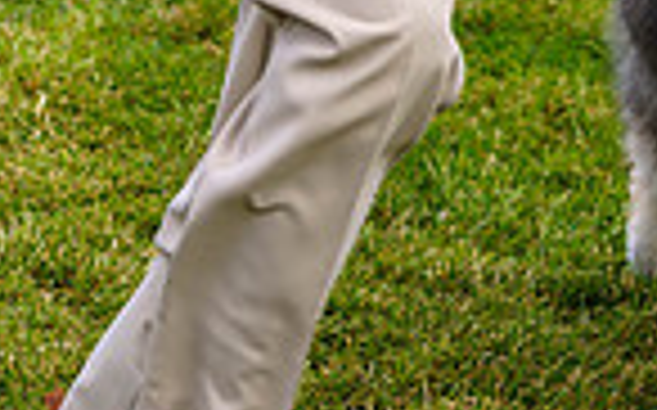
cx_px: 720
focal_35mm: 345
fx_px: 6173
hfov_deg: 6.1
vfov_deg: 3.8
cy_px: -345
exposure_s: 1/500
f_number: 4
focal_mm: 85
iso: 200
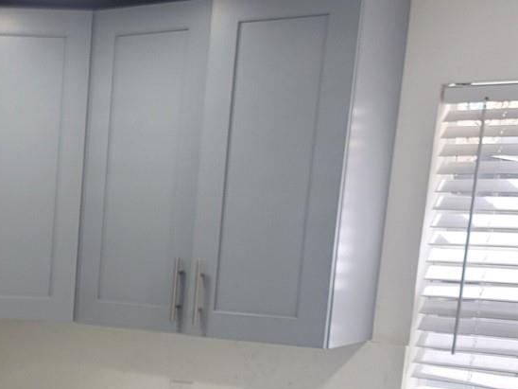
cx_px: -142
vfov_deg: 19.5
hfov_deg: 23.7
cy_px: 401
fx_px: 1092
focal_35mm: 73
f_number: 1.8
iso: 160
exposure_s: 1/120
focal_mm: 7
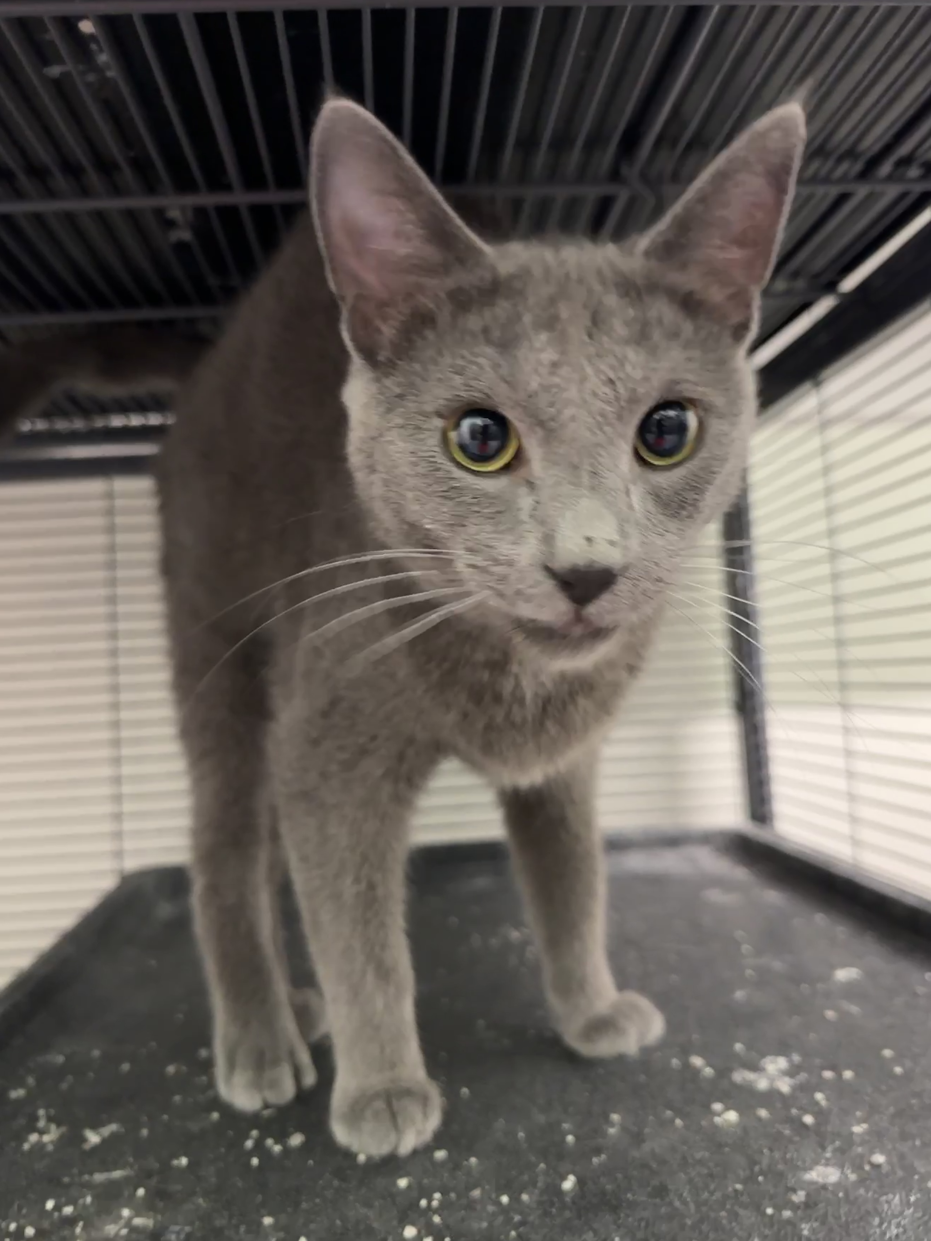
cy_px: 620
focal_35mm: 24
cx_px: 466
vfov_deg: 71.6
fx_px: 861
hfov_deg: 56.8
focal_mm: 6.76
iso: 640
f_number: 1.78
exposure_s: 1/60
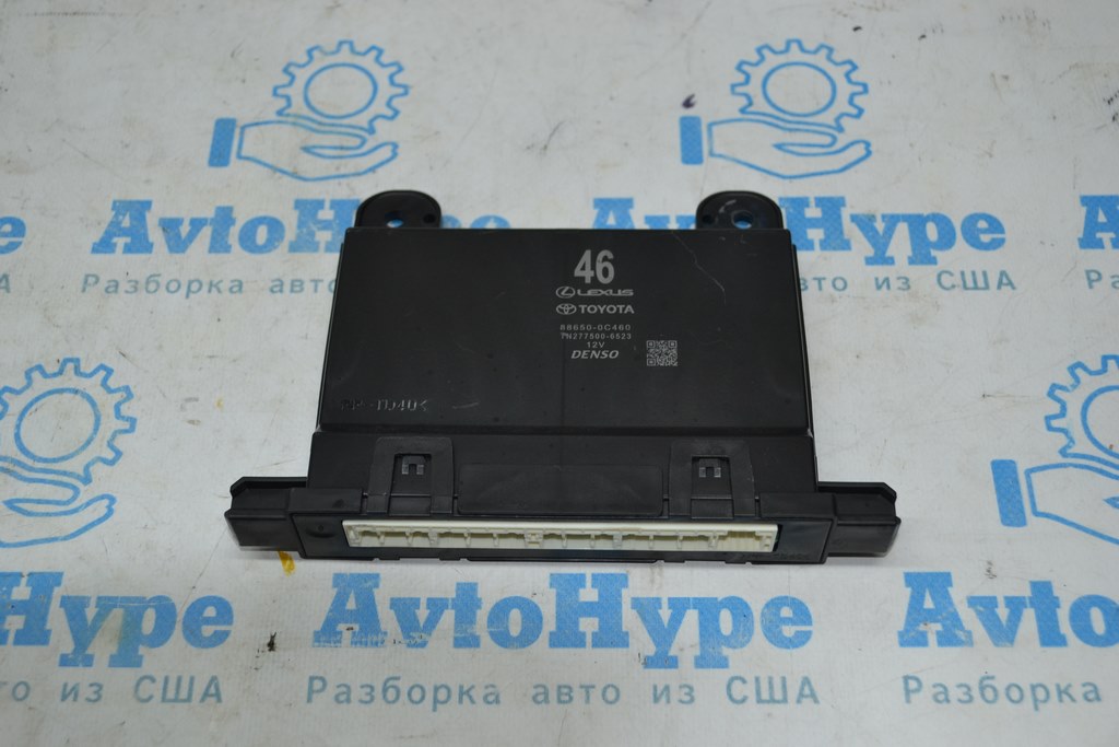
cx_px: 560
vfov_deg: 29.9
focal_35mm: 45
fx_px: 1399
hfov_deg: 43.6
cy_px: 374
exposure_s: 1/125
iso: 280
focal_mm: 30
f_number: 4.5
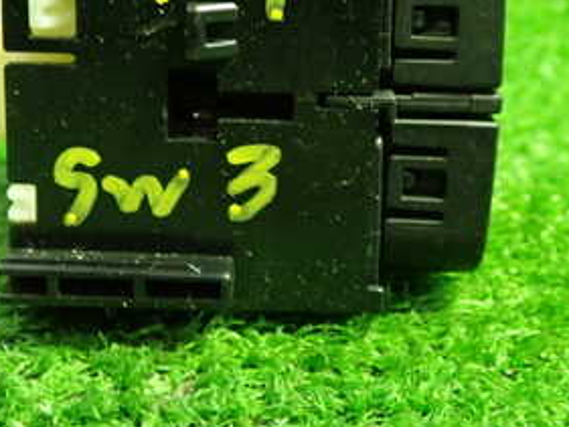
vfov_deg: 22.3
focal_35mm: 64
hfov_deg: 30.2
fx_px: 1052
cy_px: 34
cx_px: 257
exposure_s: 1/30
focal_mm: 5.4
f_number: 2.3
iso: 640
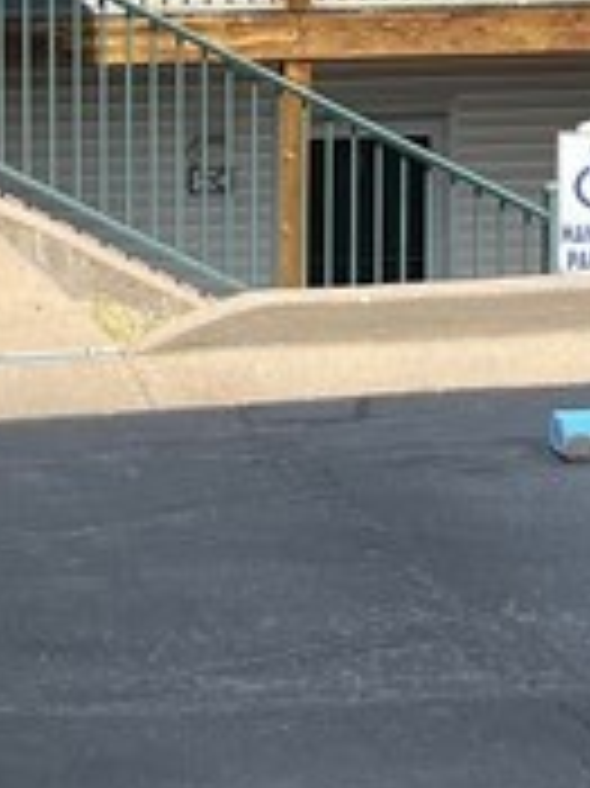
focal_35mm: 152
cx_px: 144
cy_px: -90
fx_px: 3458
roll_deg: +0.4
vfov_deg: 12.8
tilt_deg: -7.5
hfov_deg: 9.7
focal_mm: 5.1
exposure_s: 1/2825
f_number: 1.6
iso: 50
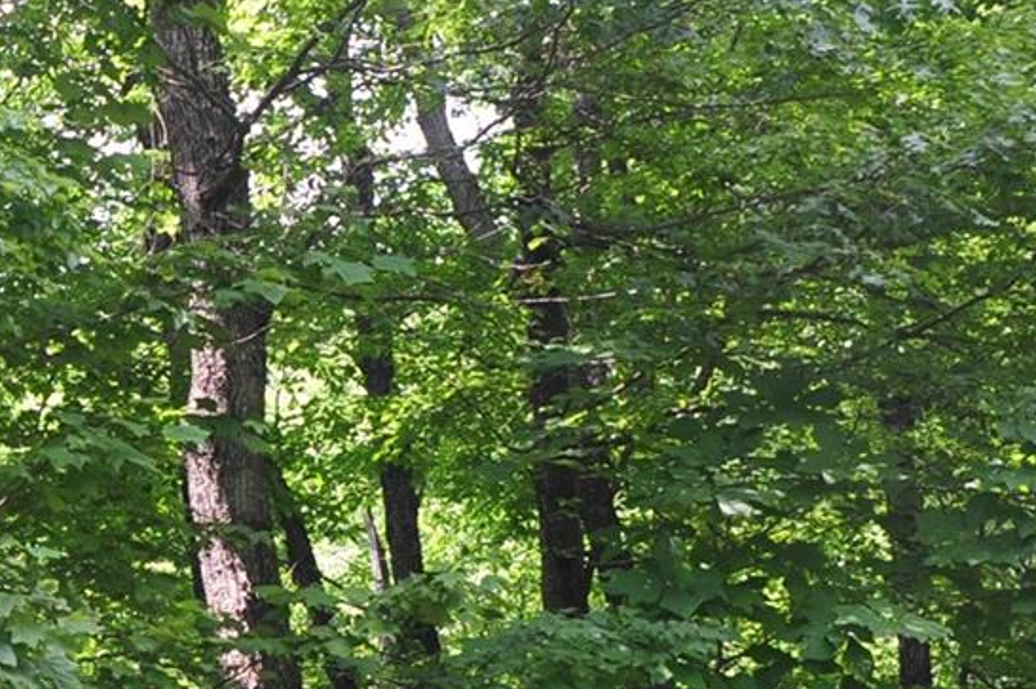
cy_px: 425
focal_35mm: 90
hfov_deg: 20.3
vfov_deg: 15.1
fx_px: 2588
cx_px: -391
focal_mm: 24
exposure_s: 1/125
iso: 200
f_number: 5.6
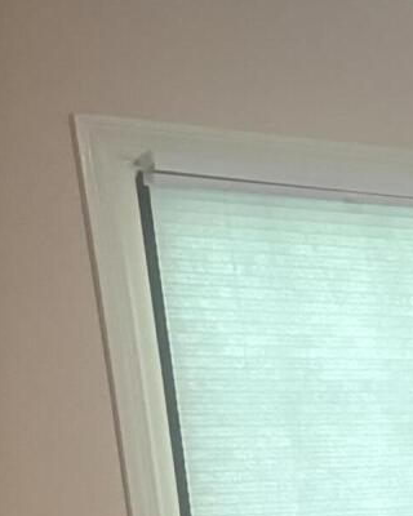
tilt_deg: -12.4
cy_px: 895
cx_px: 964
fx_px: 1940
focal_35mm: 127
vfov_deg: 13.7
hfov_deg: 10.6
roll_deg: +3.4
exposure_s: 1/60
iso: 400
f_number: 1.6
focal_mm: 5.96
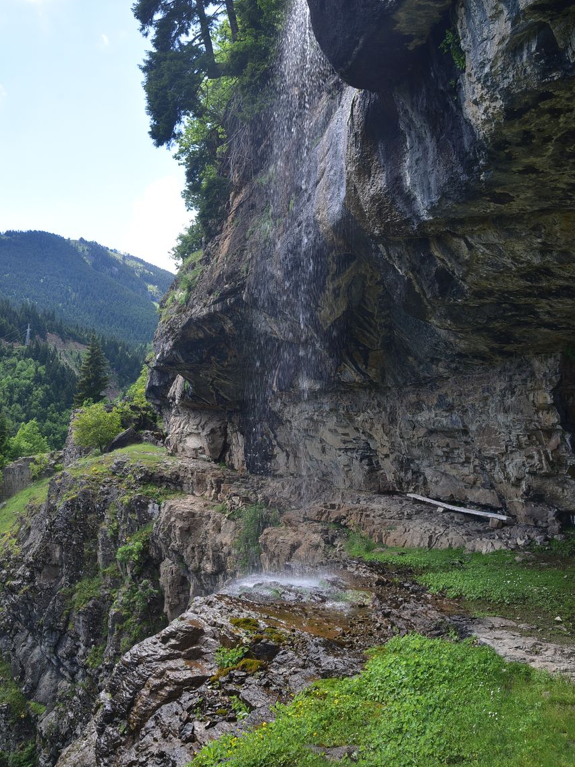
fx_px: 1218
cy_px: 332
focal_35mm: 55
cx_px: 292
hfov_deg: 26.6
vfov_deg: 34.9
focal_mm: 50
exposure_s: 1/125
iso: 160
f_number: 7.1
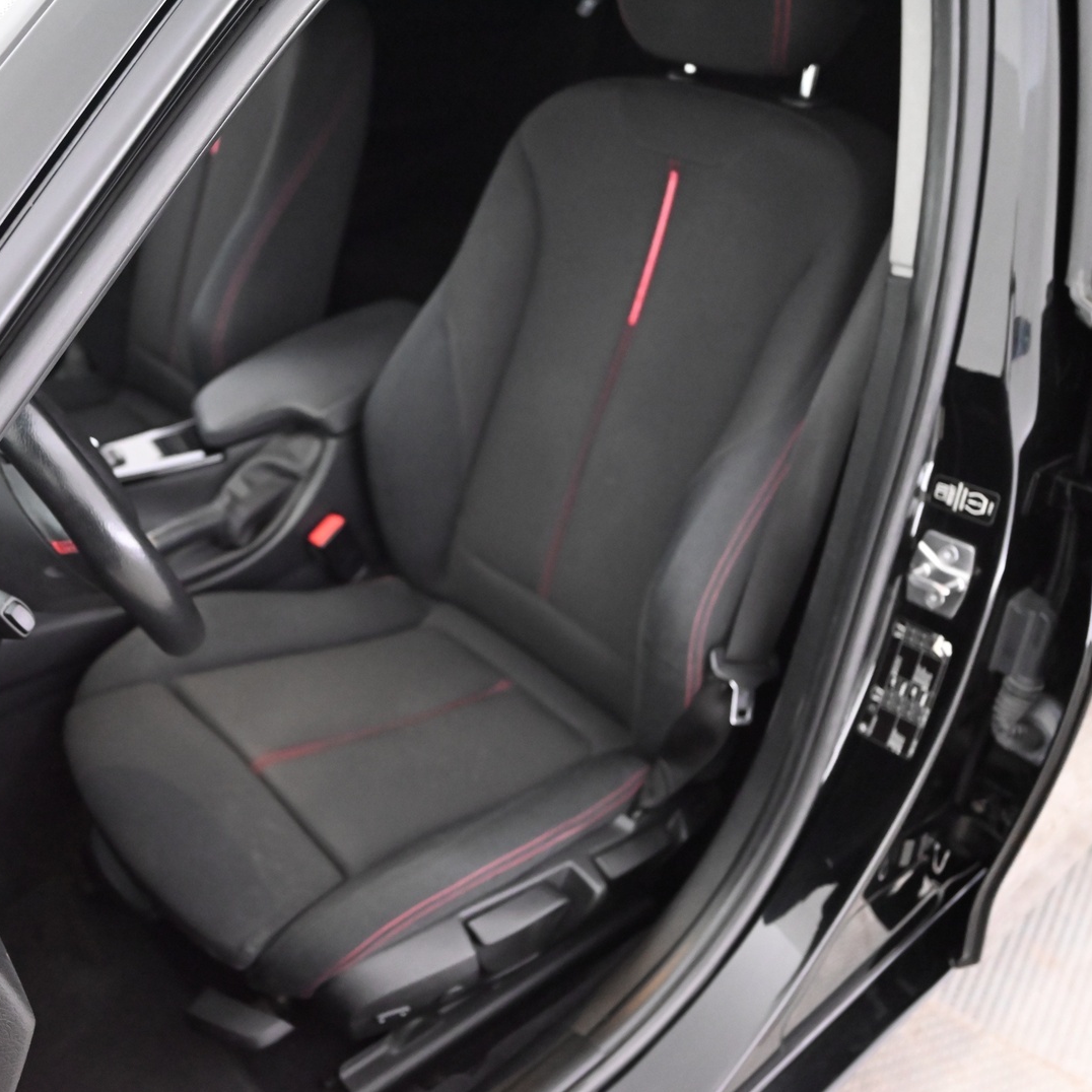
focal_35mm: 33
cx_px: 437
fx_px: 1165
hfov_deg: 49.9
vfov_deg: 50.2
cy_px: 547
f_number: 4
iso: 9000
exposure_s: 1/60
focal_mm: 25.5
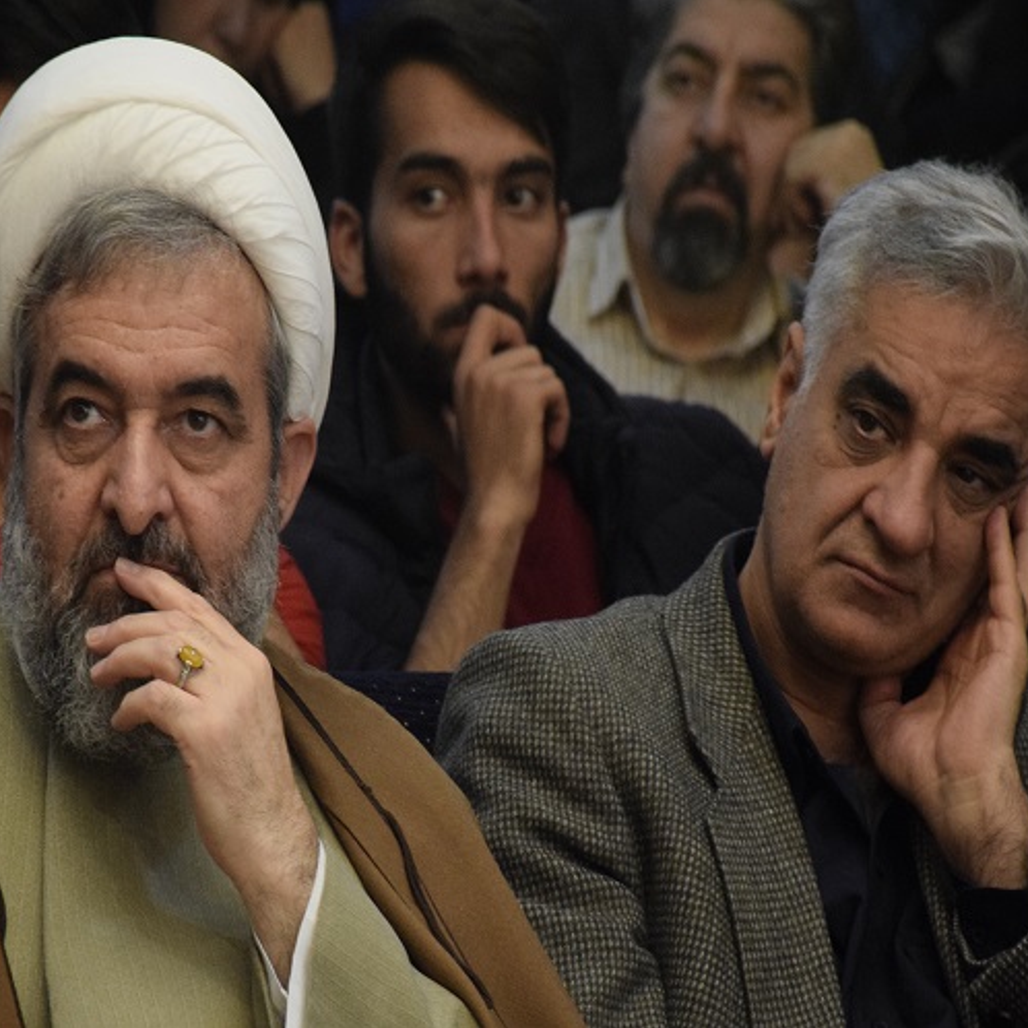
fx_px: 9038
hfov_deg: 6.5
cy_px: 514
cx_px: 376
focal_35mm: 269
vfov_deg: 6.5
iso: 3200
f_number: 5.6
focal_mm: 140
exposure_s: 1/50
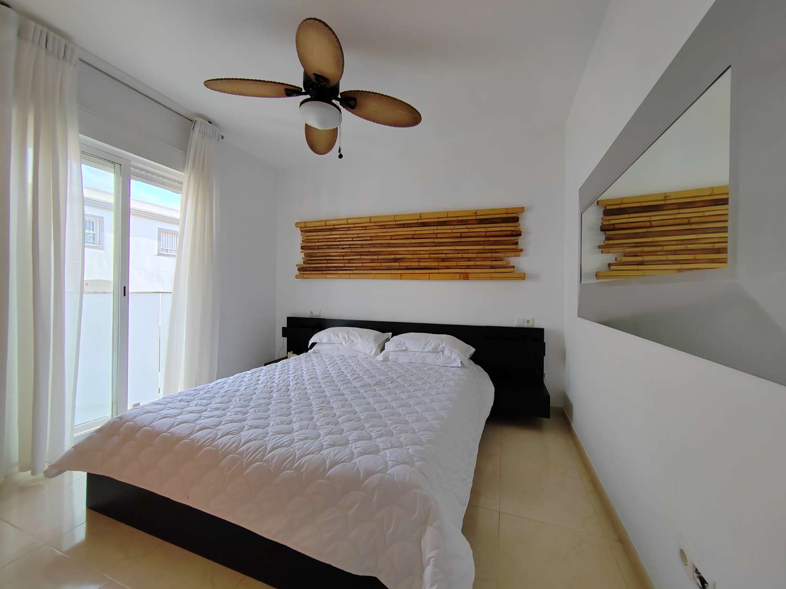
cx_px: 393
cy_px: 294
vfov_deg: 89.9
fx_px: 295
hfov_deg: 106.2
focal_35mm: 13
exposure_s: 1/100
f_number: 2.2
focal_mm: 2.16
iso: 100
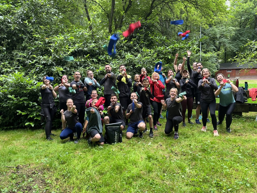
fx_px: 193
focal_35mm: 26
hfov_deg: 67.3
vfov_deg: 53.1
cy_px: 96
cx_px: 128
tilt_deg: -6.6
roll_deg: +1.6
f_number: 1.6
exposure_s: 1/71
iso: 125
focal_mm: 5.1
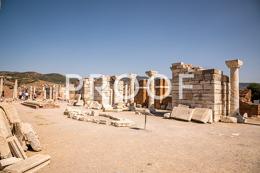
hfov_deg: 73.8
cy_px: 86
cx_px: 130
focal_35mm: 24
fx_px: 173
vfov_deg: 53.1
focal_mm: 24
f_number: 8
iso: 100
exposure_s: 1/200
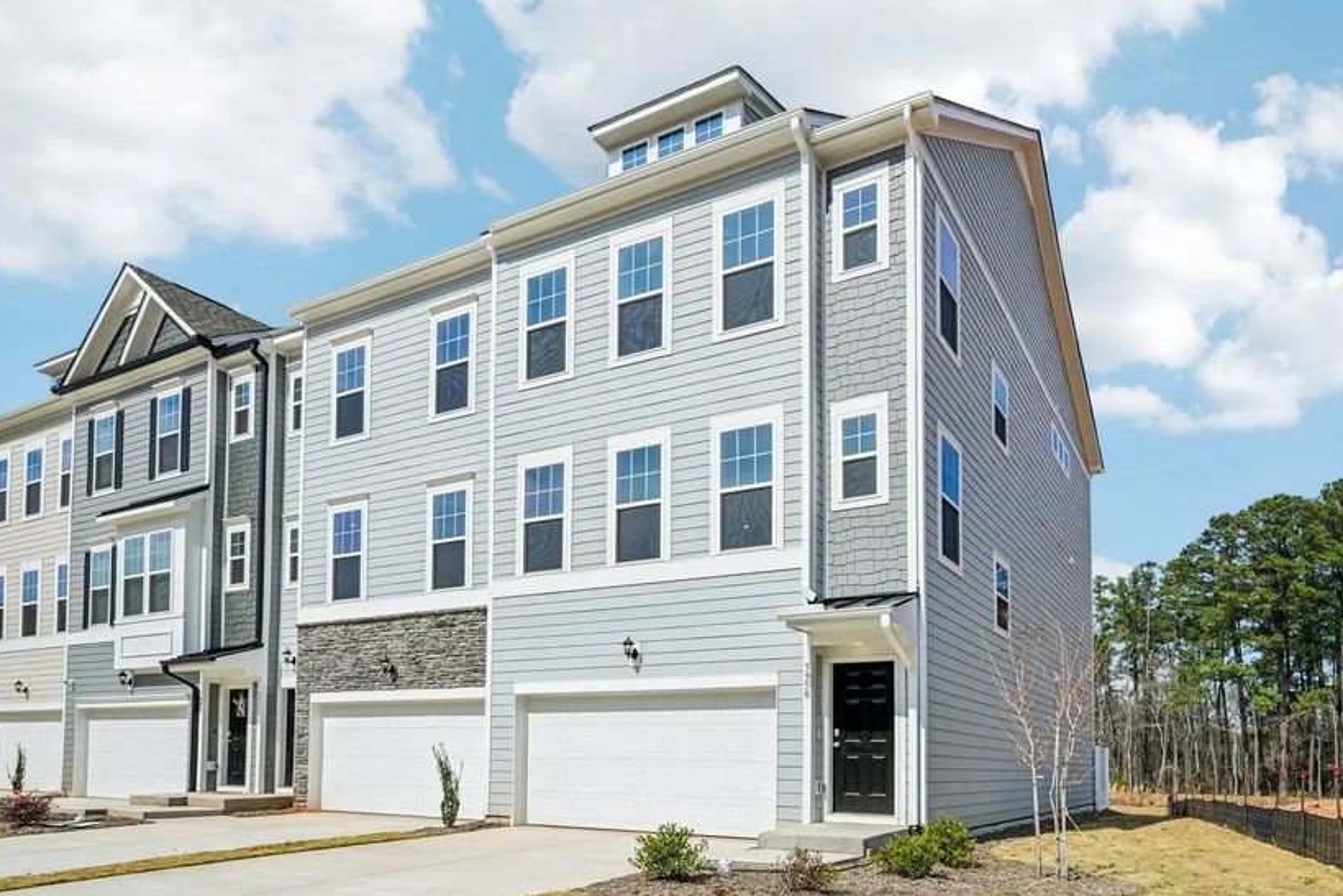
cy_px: 475
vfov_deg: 60.3
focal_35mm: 21
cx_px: 662
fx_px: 769
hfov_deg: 82.2
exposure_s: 1/640
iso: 100
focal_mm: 16.5
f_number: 8
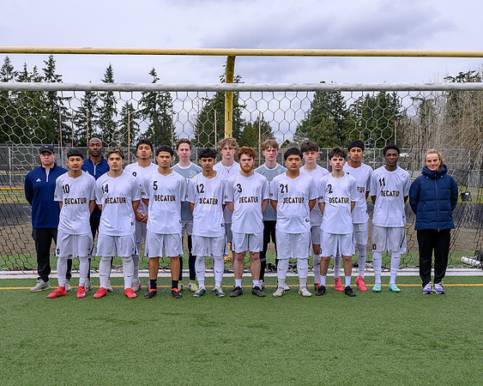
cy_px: 232
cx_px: 229
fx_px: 755
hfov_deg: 35.5
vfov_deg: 28.6
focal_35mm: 53
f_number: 5.6
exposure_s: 1/200
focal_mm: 32.5
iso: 64
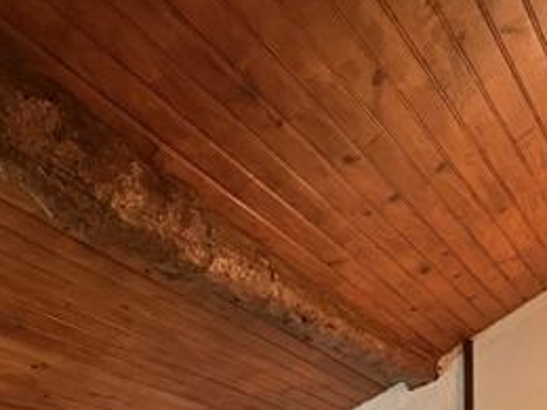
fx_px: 679
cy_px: 622
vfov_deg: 25.1
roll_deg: +1.2
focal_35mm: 43
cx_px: 61
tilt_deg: -1.4
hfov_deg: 40.7
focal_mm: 2.22
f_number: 2.2
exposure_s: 1/50
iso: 500
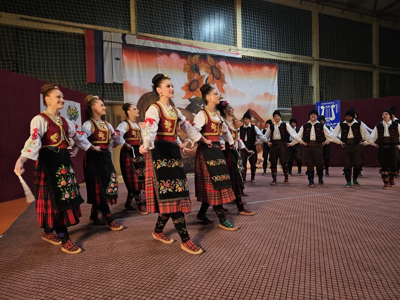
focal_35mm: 23
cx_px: 200
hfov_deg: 73.9
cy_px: 150
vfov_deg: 58.9
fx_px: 266
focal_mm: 6.3
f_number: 1.7
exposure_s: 1/100
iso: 125
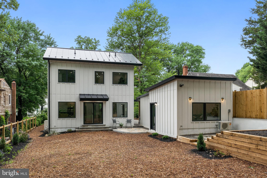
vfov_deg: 47.9
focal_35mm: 27
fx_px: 200
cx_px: 134
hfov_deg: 67.4
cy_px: 89
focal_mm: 18
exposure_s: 1/160
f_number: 5.6
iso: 100
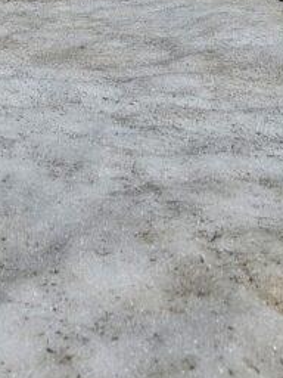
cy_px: -173
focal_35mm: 92
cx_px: -195
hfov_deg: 14.5
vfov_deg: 19.0
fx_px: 1003
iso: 12
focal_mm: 6.3
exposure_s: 1/1889
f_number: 1.7
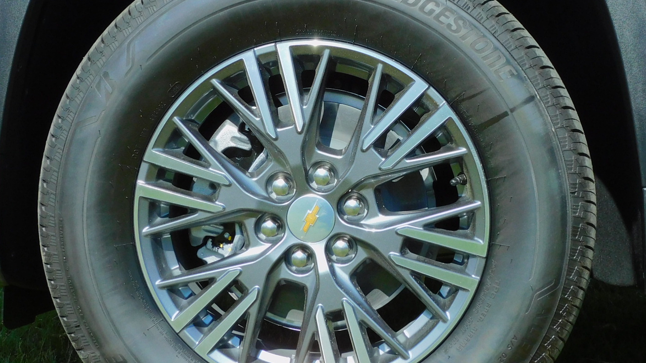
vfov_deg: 13.7
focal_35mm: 88
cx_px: 335
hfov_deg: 24.2
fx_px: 1507
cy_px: 124
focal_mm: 9
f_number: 4
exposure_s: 1/800
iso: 125
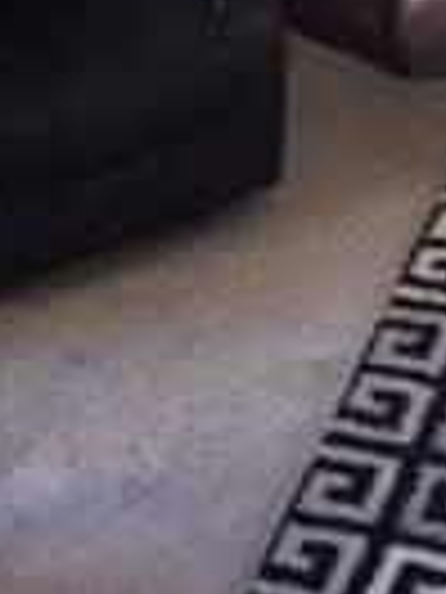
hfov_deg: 10.4
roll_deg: -0.9
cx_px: 482
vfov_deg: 11.7
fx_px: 2422
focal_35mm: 141
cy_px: -792
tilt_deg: -11.2
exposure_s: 1/30
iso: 160
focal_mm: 4.15
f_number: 2.2
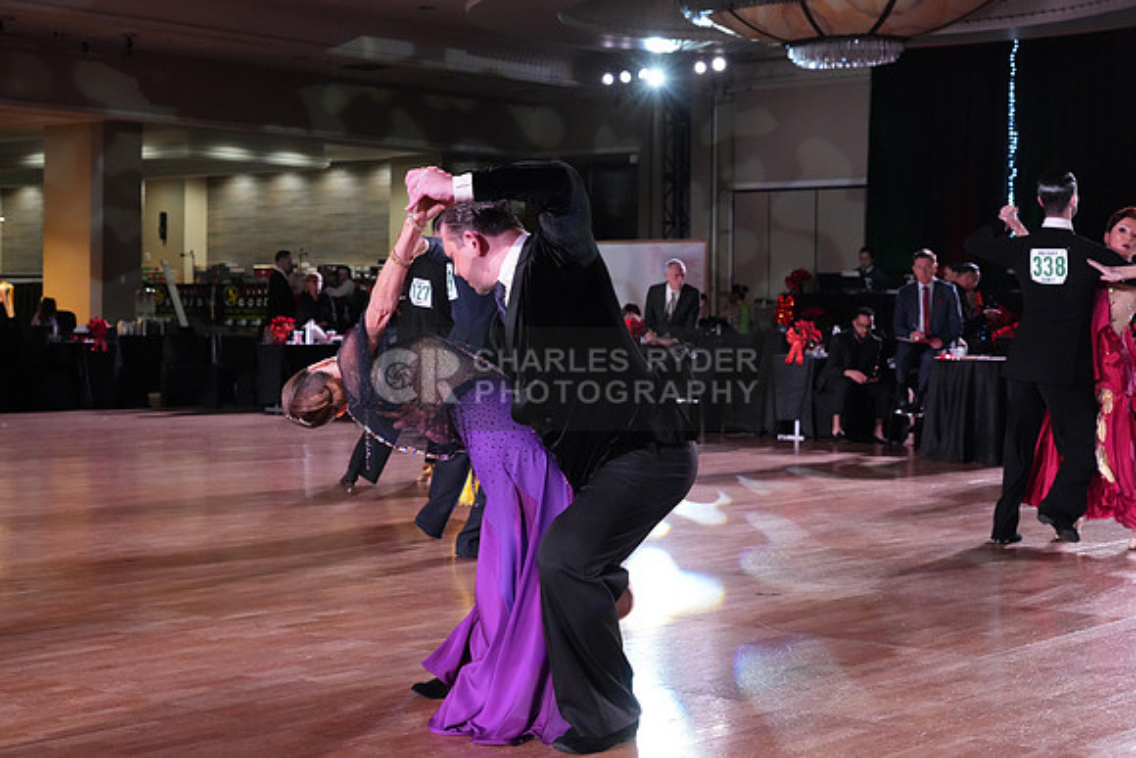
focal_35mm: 61
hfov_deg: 32.9
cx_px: 568
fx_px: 1925
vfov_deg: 22.3
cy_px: 379
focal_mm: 61
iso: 5000
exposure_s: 1/320
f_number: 5.6
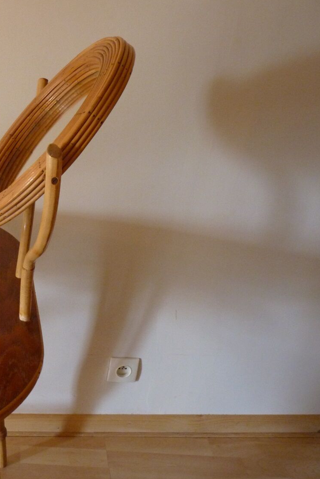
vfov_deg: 42.7
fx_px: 613
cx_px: -6
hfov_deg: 27.4
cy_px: 233
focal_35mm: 46
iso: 400
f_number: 3
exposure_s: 1/30
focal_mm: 5.5
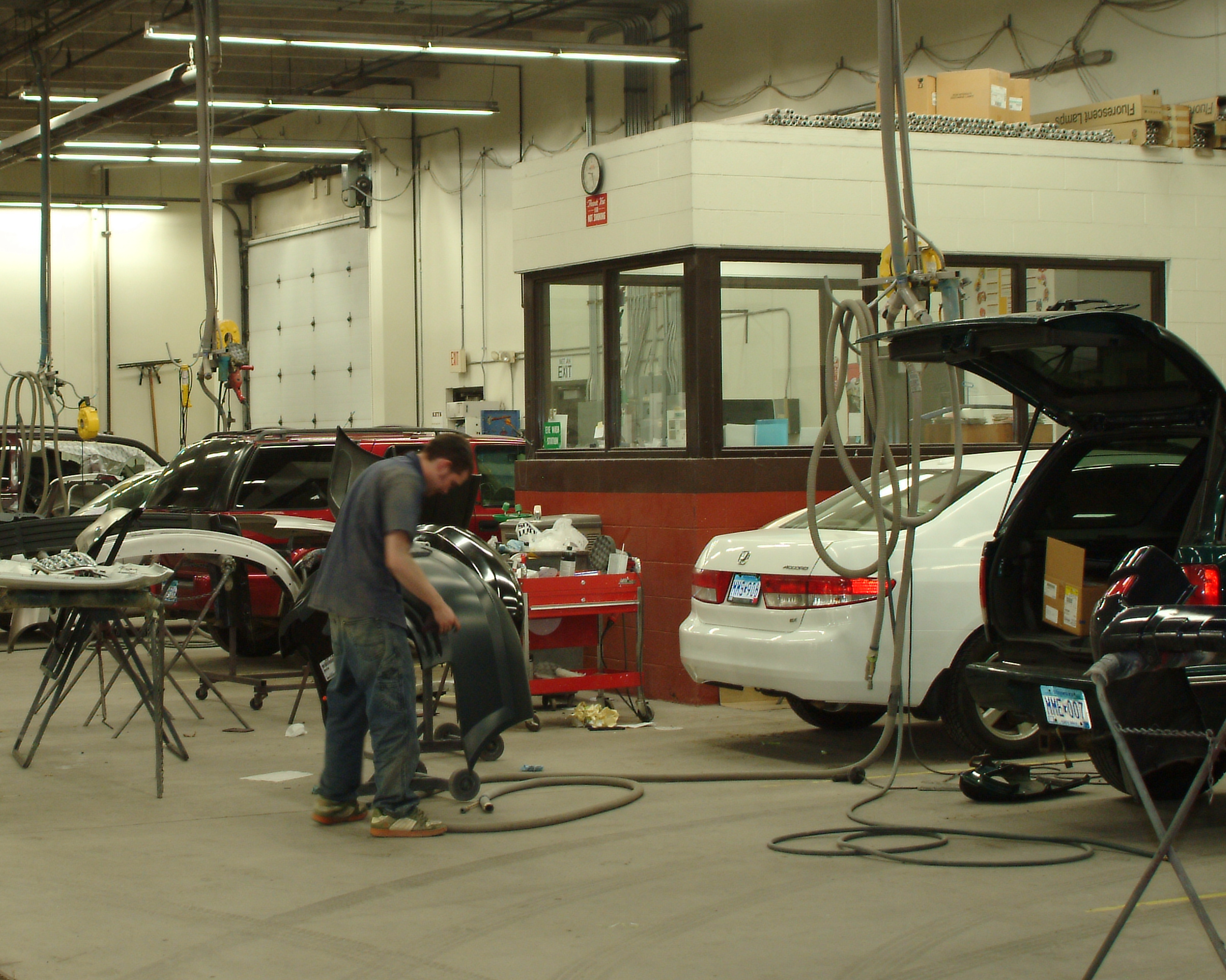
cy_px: 472
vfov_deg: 21.5
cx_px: 454
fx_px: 2576
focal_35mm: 71
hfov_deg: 26.7
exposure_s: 1/20
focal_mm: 28
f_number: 6.7
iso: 400
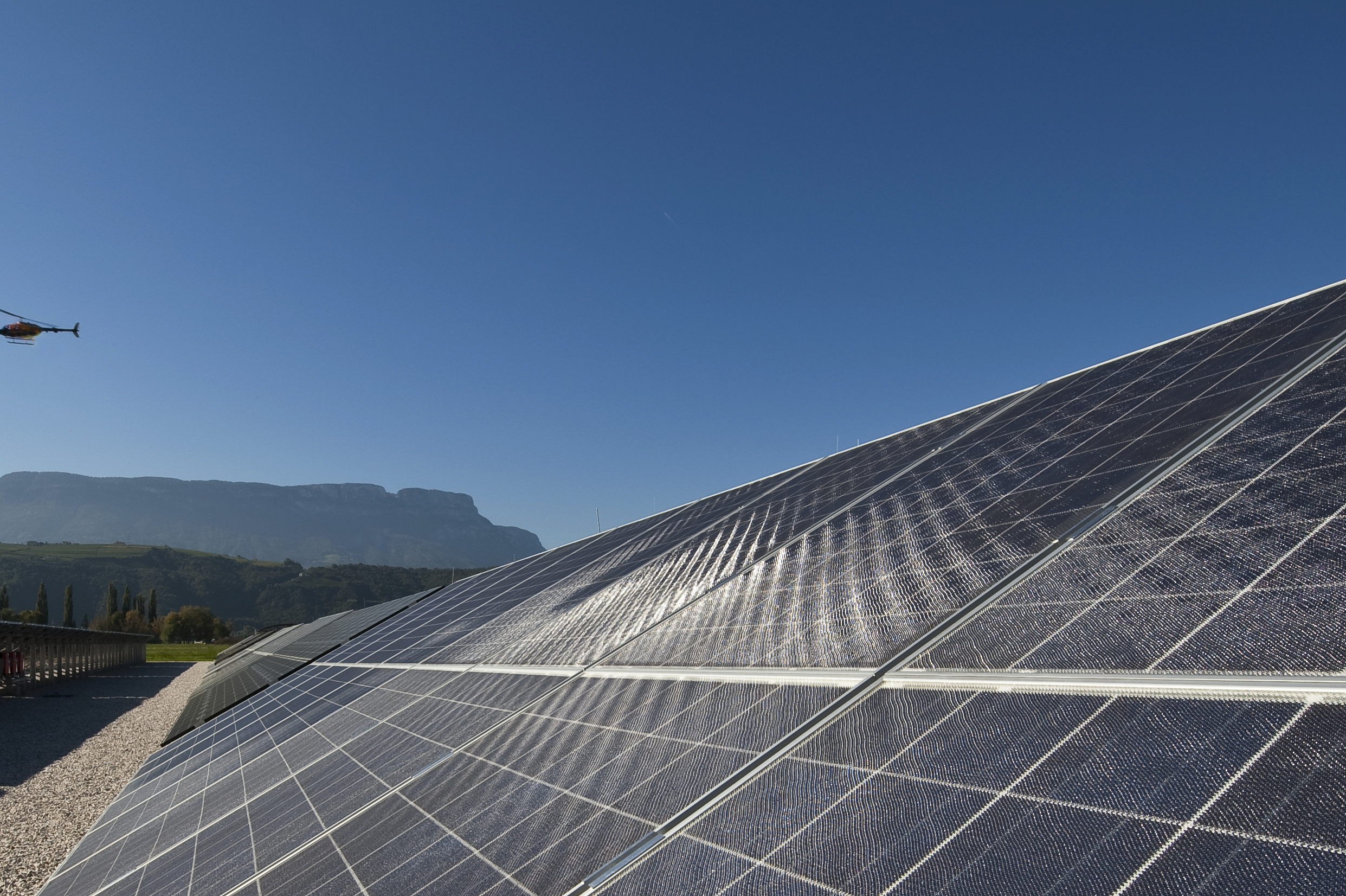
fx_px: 897
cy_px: 651
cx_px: 581
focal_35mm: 24
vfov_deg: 51.2
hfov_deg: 73.4
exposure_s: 1/160
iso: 200
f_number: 16
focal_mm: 14
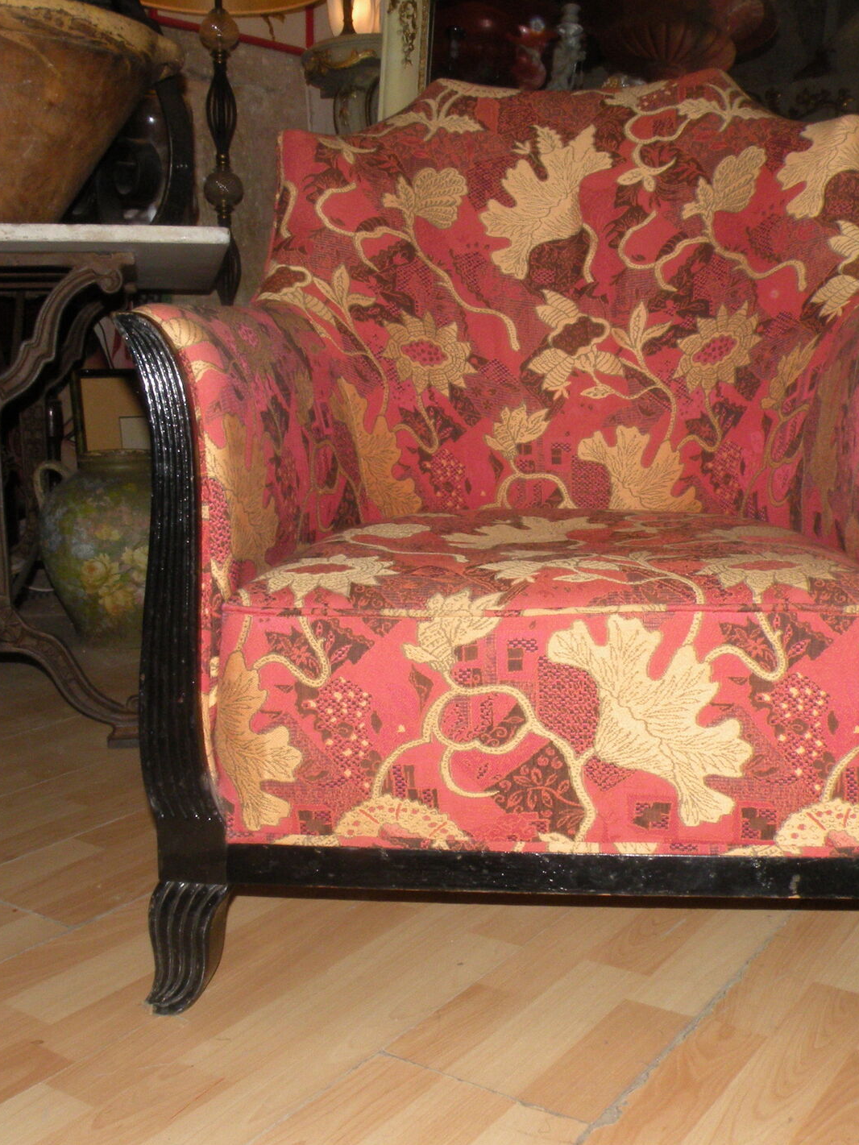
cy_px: 565
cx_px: 512
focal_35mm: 38
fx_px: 1257
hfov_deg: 37.6
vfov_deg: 49.0
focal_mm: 4.7
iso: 174
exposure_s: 1/60
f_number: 8
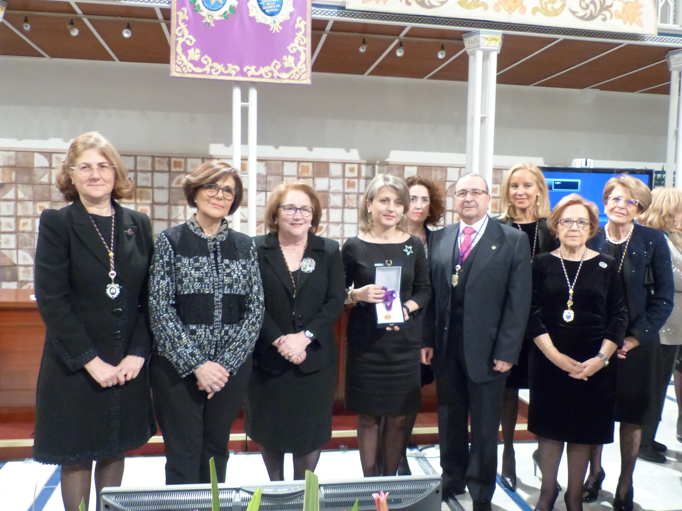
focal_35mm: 30
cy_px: 256
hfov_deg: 60.0
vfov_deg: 46.8
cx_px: 341
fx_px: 591
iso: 800
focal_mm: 5.4
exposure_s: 1/25
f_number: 2.8
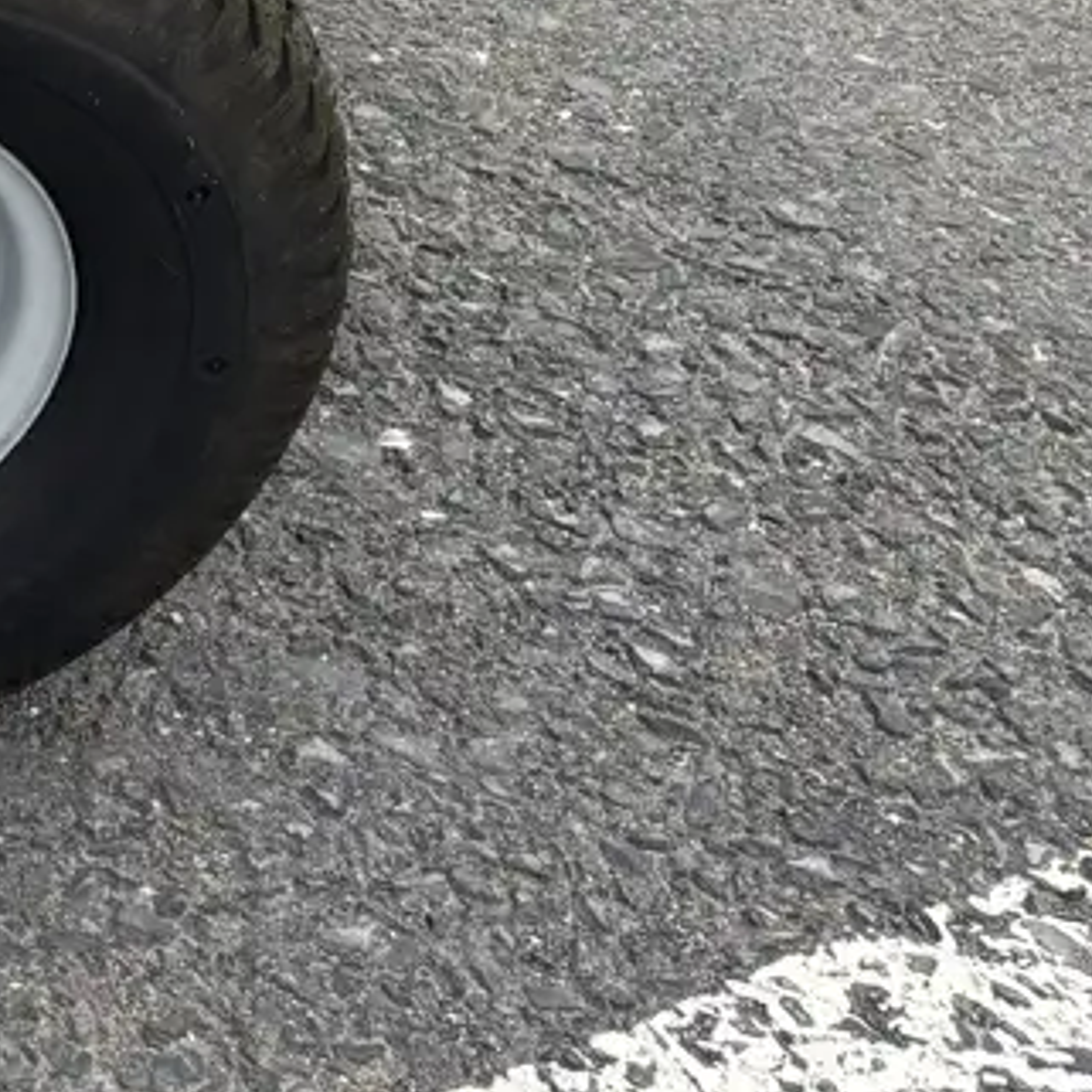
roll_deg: -1.6
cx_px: -1327
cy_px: -316
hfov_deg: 13.5
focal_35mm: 103
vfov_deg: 16.0
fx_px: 3676
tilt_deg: -28.1
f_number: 1.6
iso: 50
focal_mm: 5.96
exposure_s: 1/675
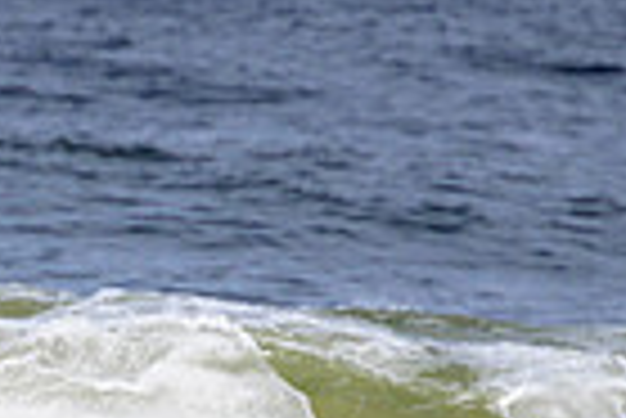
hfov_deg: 0.6
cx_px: -135
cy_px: 596
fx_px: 57999
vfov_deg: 0.4
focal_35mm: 3332
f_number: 11
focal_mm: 800
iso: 640
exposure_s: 1/2000
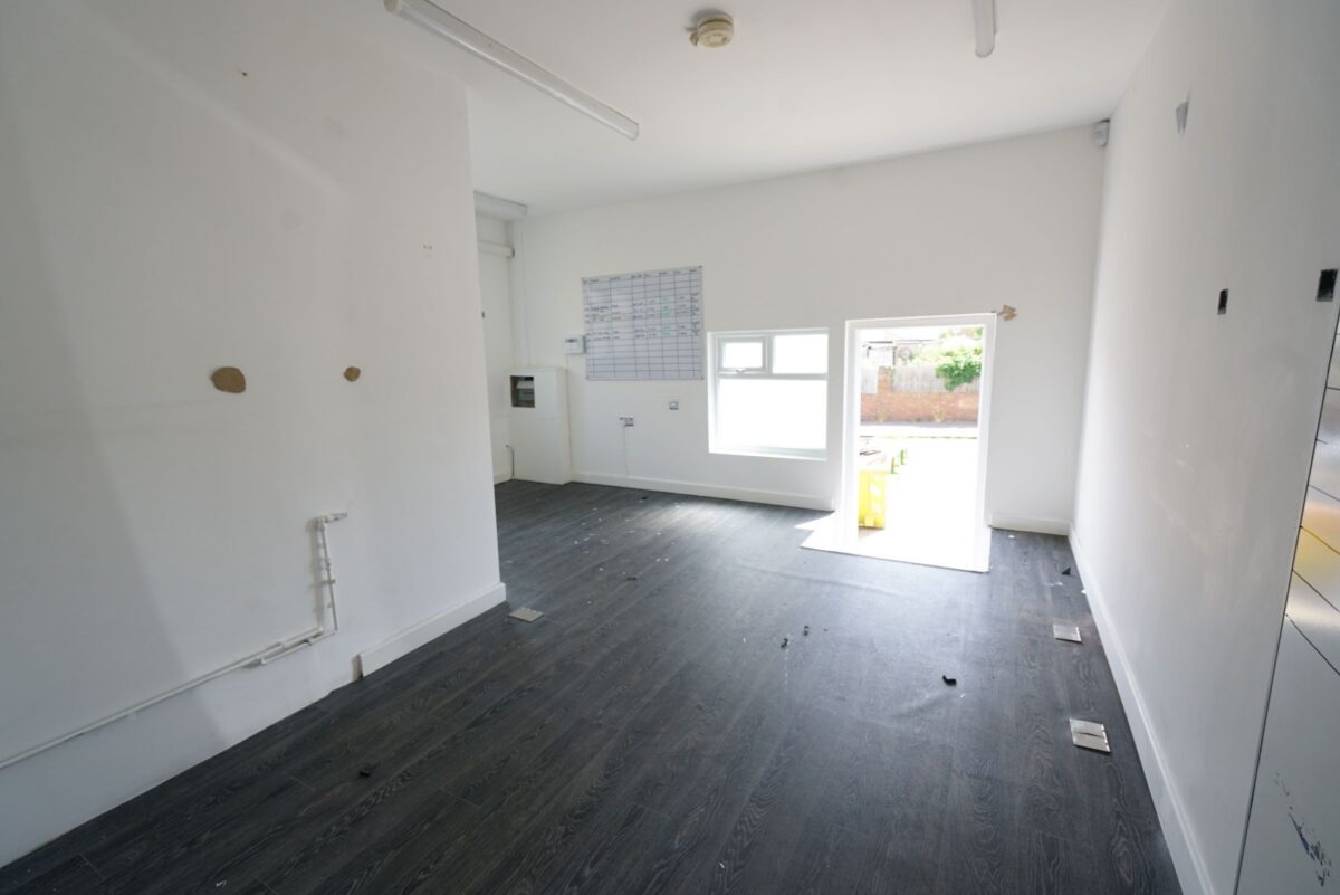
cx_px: 670
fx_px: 596
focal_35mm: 16
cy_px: 448
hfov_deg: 96.7
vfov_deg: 73.8
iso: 500
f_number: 5
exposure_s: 1/250
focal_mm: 16
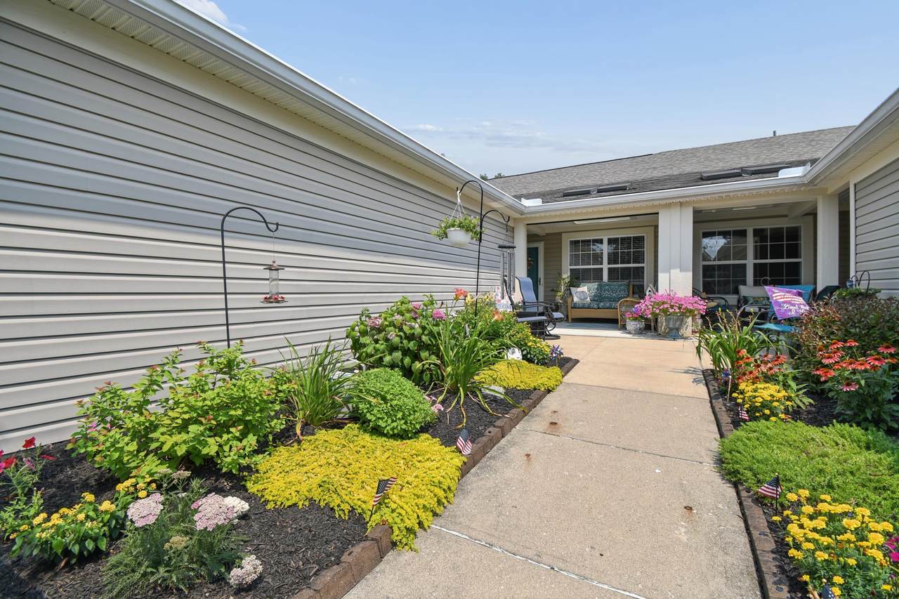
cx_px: 450
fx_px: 375
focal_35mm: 15
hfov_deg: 100.4
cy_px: 300
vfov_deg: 77.3
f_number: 7.1
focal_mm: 10
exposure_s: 1/125
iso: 50
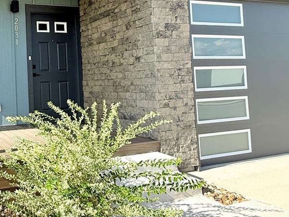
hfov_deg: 45.7
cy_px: 71
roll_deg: +1.9
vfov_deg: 39.2
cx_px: 21
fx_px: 301
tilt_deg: +2.5
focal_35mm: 36
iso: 50
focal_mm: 2.22
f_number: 2.2
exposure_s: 1/799
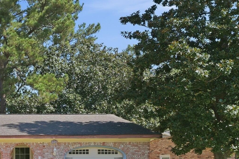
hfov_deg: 34.6
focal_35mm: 50
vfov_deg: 25.2
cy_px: 171
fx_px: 332
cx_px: -18
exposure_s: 1/320
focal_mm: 17
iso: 500
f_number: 10
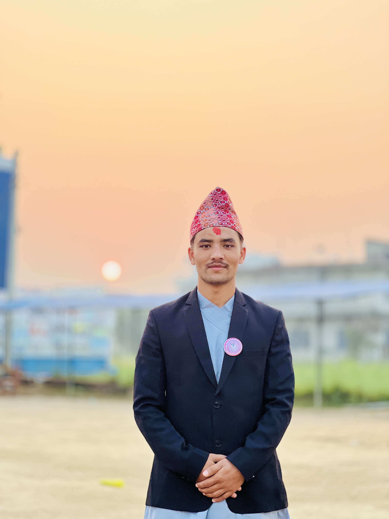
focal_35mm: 77
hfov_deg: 19.1
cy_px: 260
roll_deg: -1.1
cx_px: 194
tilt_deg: +4.6
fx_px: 1154
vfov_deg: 25.3
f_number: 2.8
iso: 50
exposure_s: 1/121
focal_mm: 9
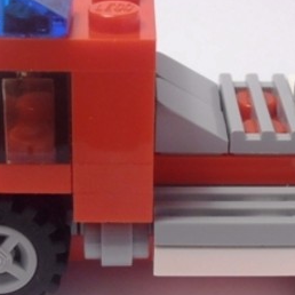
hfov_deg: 15.3
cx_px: 154
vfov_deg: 15.3
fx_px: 1099
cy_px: 134
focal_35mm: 114
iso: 80
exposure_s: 1/50
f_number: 3.9
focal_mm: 6.61
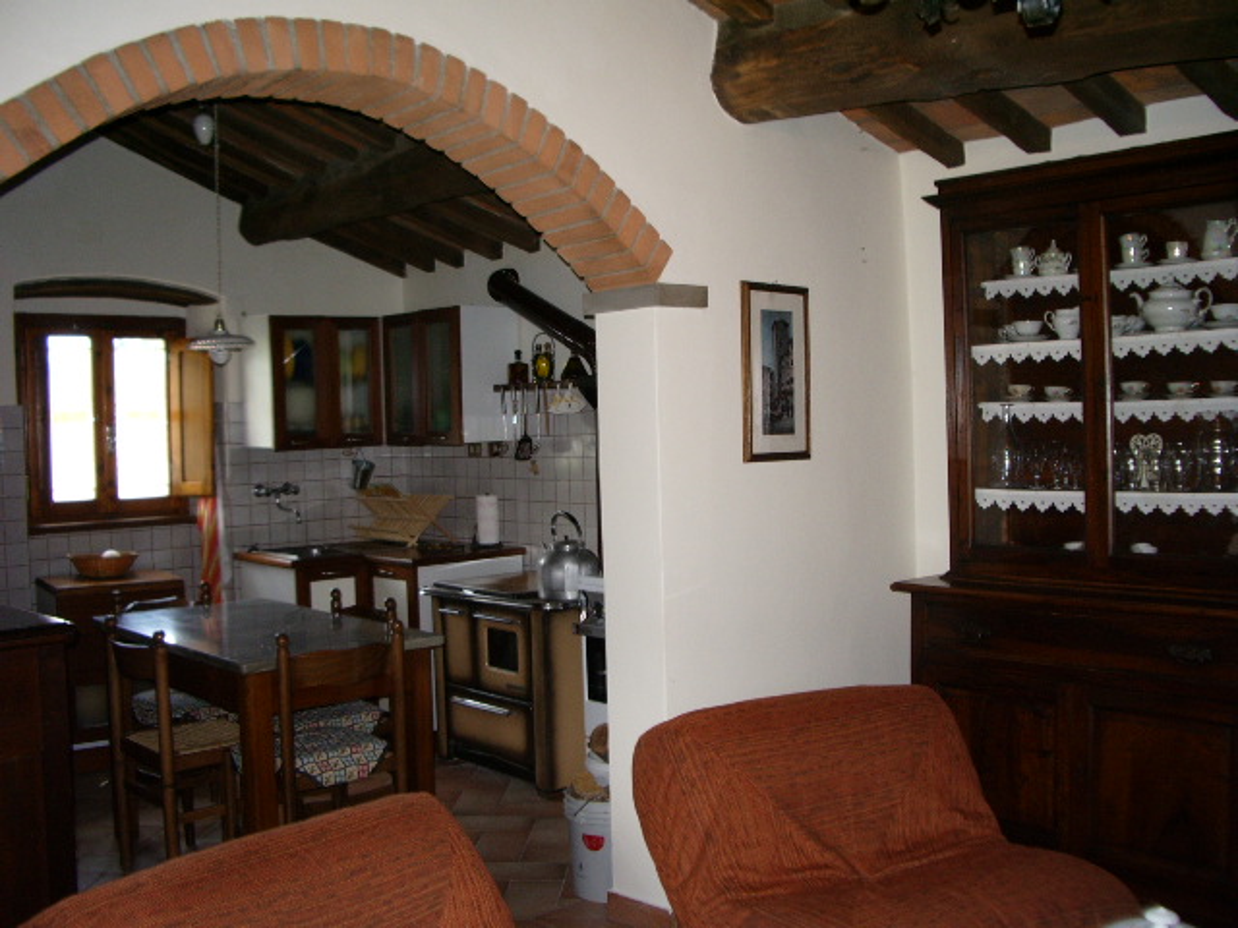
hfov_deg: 52.6
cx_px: 619
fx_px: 1252
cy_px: 464
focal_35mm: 35
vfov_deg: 40.7
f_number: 2.6
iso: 100
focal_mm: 5.8
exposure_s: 1/40
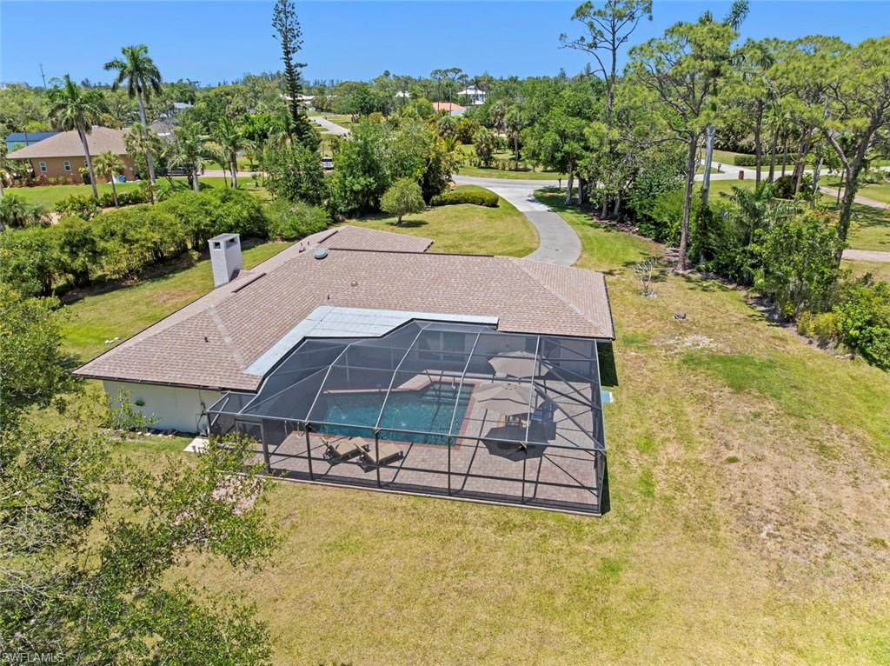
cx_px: 445
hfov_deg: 71.6
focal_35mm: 24
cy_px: 333
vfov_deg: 56.7
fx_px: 616
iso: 100
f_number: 2.8
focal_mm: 12.29
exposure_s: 1/1600
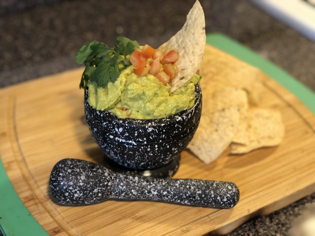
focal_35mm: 52
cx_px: 158
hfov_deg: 36.8
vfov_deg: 28.0
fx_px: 473
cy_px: 118
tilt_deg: -38.6
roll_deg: -2.2
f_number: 2.4
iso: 125
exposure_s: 1/30
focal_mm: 6
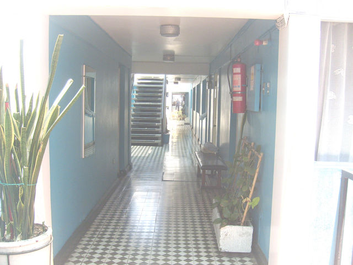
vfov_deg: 40.7
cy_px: 132
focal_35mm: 35
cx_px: 176
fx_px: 357
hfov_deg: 52.6
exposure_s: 1/180
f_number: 2.8
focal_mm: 5.8
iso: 80
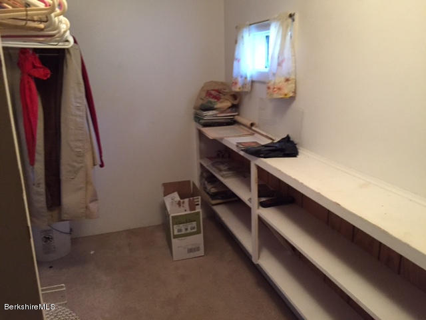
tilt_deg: -13.3
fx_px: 357
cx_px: 213
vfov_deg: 48.2
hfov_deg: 61.7
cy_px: 160
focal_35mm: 29
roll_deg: +0.2
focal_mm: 4.15
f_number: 2.2
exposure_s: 1/30
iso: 250
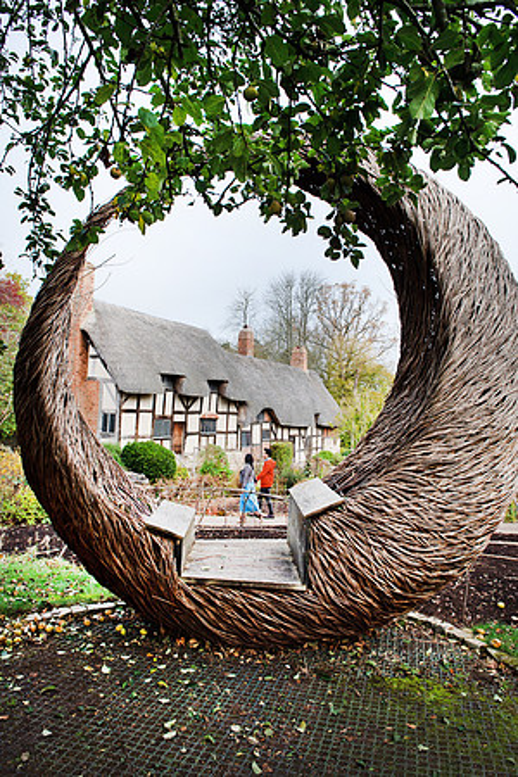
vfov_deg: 73.7
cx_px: 259
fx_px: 518
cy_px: 388
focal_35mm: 24
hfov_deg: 53.1
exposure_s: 1/250
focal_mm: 24
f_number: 7.1
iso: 320
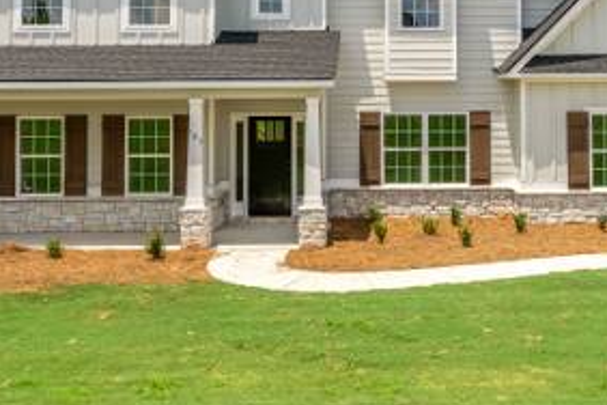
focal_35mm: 50
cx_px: 394
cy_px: 55
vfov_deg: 26.3
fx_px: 843
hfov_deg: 39.2
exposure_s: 1/1600
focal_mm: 22
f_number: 7.1
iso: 640
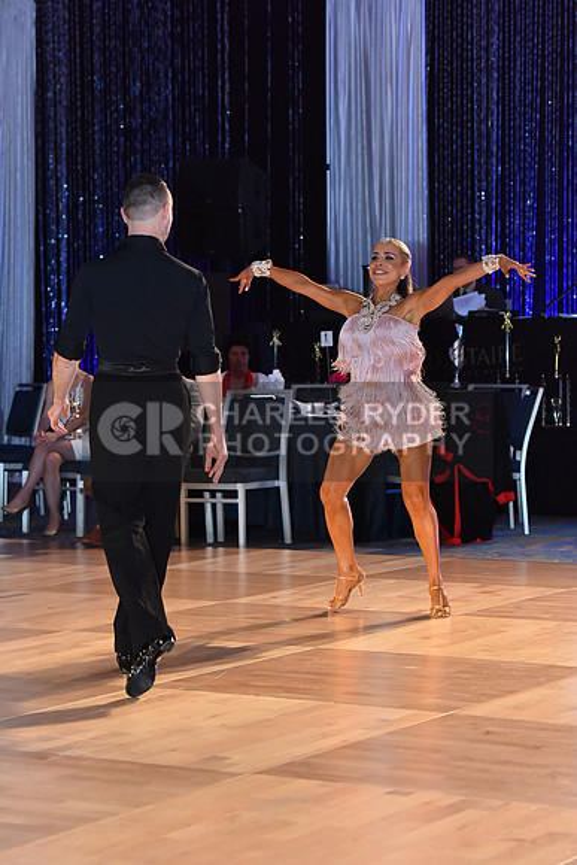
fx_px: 2354
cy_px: 432
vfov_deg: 20.8
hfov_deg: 14.0
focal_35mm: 98
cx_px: 288
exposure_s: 1/250
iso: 2000
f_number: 5
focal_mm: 98
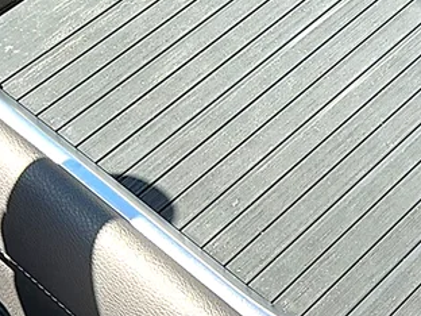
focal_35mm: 74
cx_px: 298
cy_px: 80
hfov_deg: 26.1
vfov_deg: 19.8
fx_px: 900
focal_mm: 6.86
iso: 80
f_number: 1.78
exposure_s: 1/552
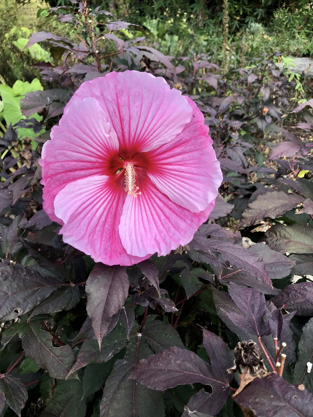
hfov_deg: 49.7
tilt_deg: -23.5
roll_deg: +1.6
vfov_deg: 63.4
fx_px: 338
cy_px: 208
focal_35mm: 28
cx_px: 156
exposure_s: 1/867
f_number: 1.8
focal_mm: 3.99
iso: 20
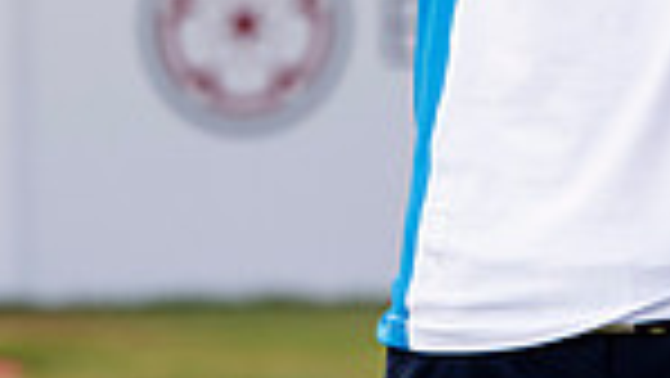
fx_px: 10896
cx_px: 211
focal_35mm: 613
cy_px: -484
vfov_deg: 2.0
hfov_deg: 3.5
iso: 125
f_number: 5
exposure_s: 1/250
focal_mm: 150
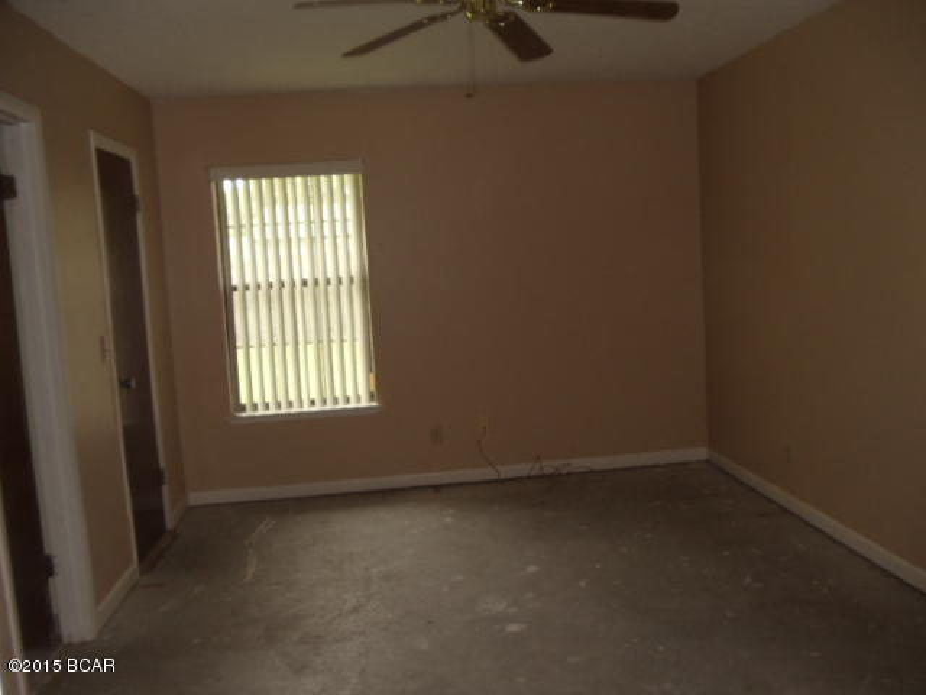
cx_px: 463
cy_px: 348
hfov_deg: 42.9
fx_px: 1177
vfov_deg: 32.9
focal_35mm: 44
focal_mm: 6
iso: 100
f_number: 3.5
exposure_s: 1/30
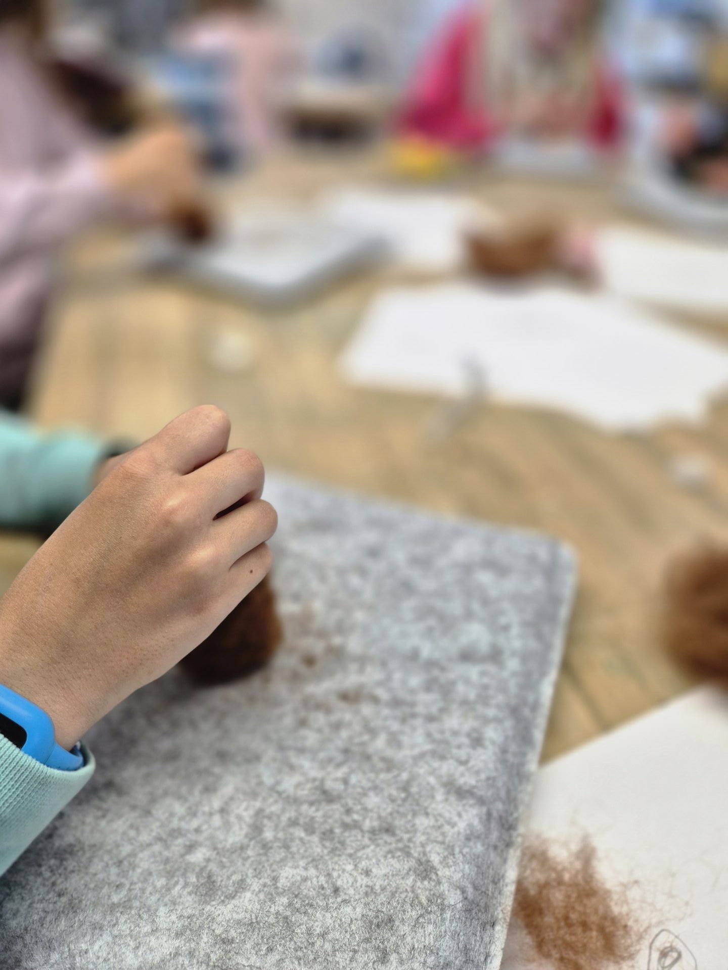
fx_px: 645
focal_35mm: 23
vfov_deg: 73.9
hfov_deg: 58.9
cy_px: 485
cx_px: 364
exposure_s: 1/100
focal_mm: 5.4
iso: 125
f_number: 1.8
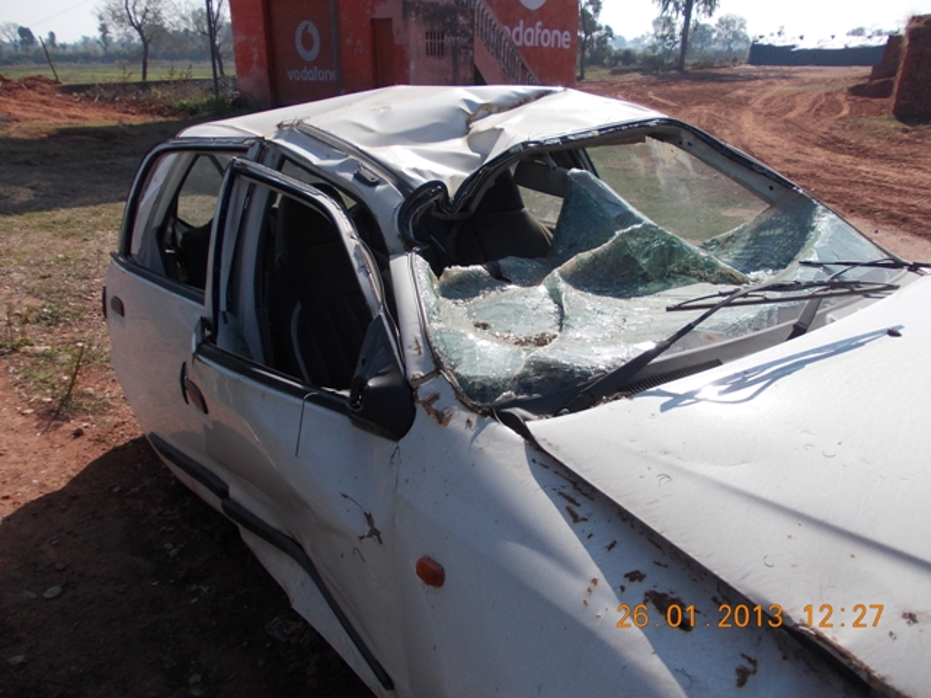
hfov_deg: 63.4
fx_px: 753
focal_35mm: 28
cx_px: 466
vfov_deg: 49.7
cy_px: 349
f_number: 5.4
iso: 80
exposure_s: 1/400
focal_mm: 4
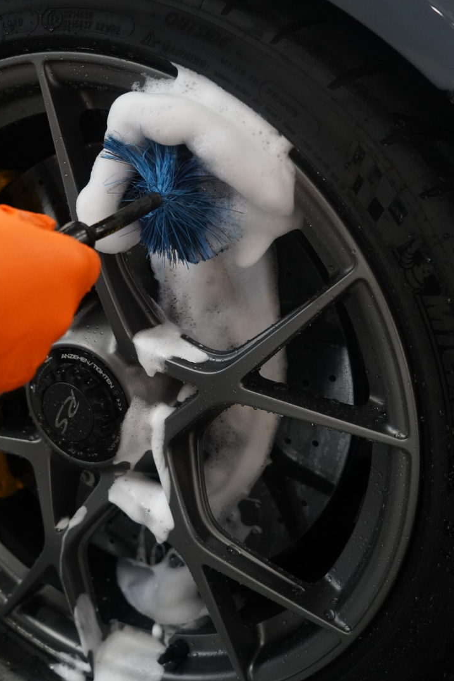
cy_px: 349
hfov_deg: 33.0
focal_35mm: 40
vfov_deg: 48.4
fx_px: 756
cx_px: 135
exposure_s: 1/160
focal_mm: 28
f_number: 4
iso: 5000
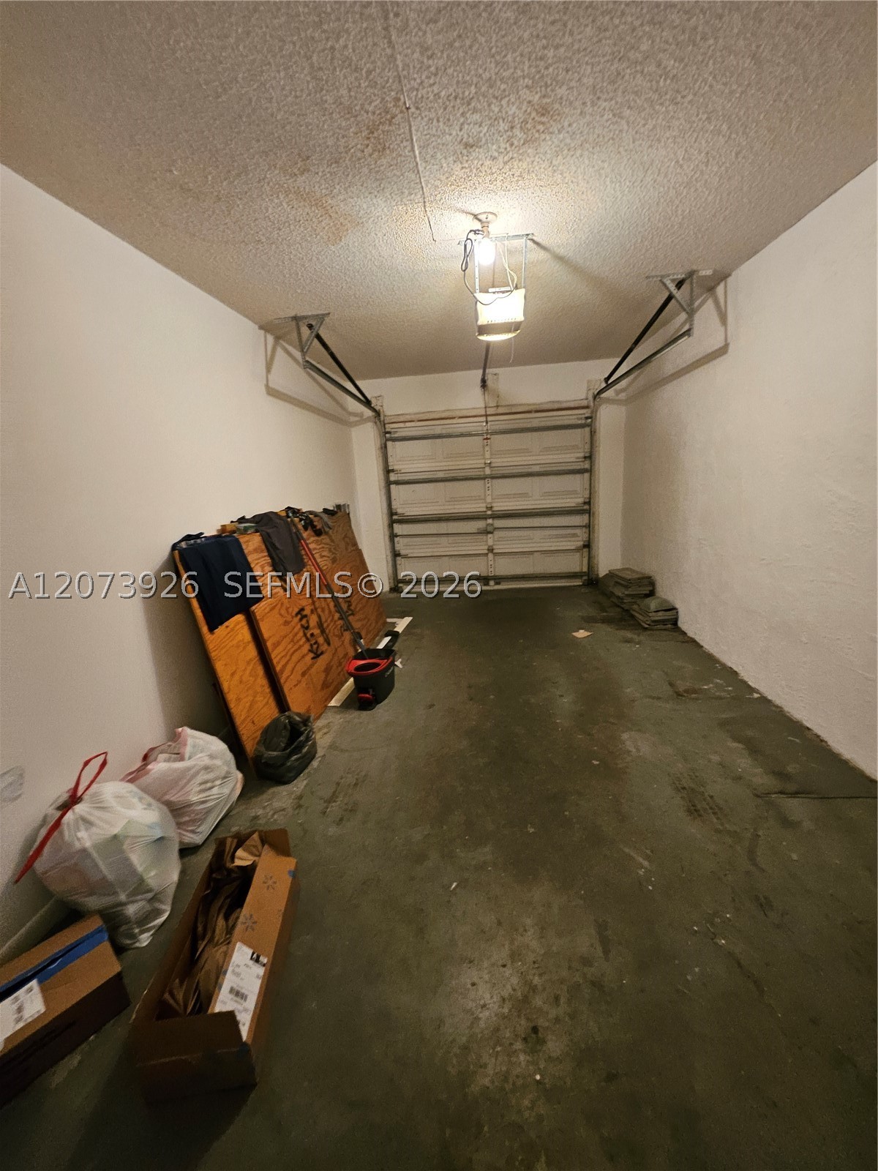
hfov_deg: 89.9
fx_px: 440
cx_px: 439
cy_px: 586
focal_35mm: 13
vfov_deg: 106.2
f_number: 2.2
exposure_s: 1/30
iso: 320
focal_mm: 1.74
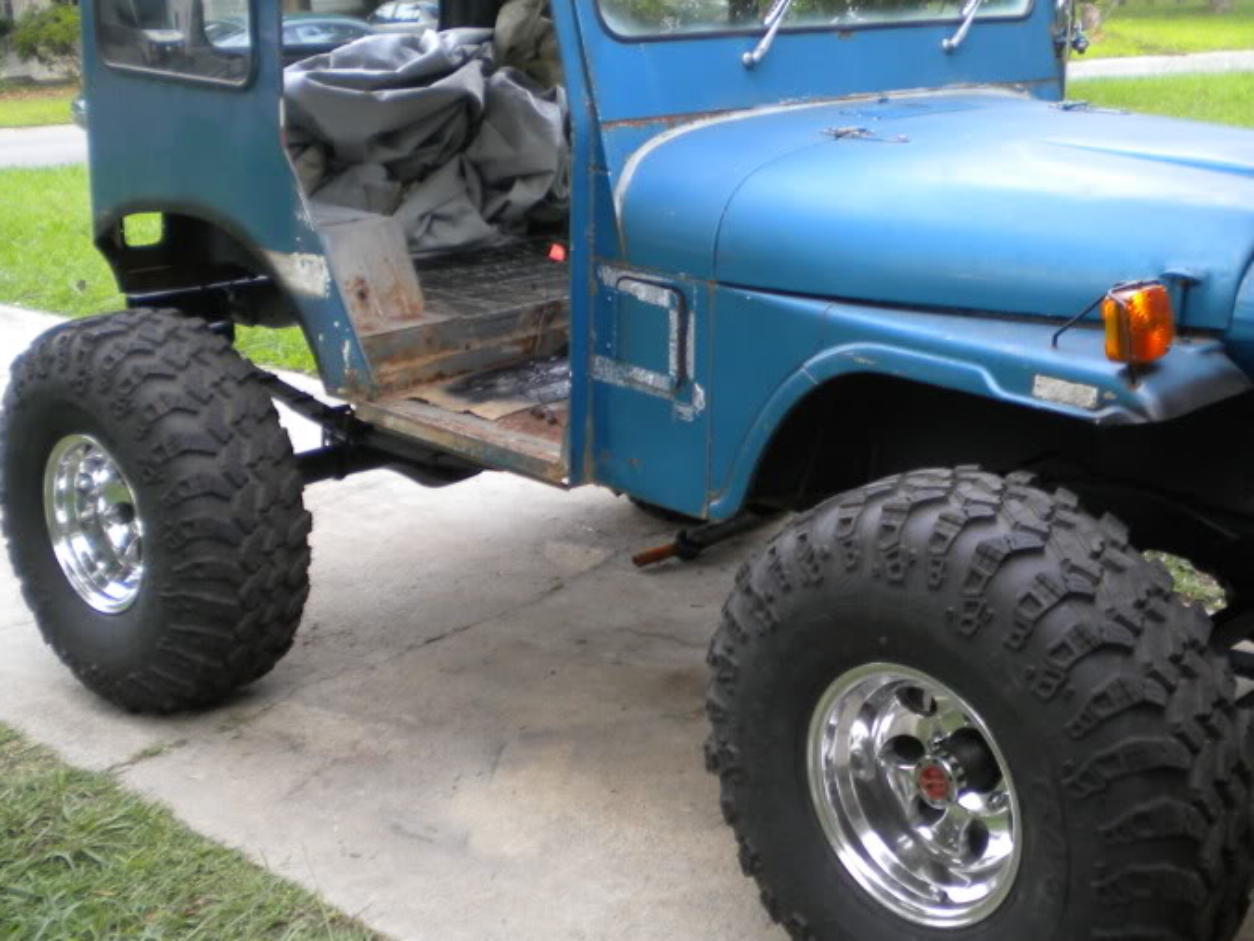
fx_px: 1920
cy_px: 384
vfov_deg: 27.5
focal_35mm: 53
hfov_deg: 36.0
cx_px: 779
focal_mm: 6.3
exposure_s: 1/58
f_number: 3.1
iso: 110
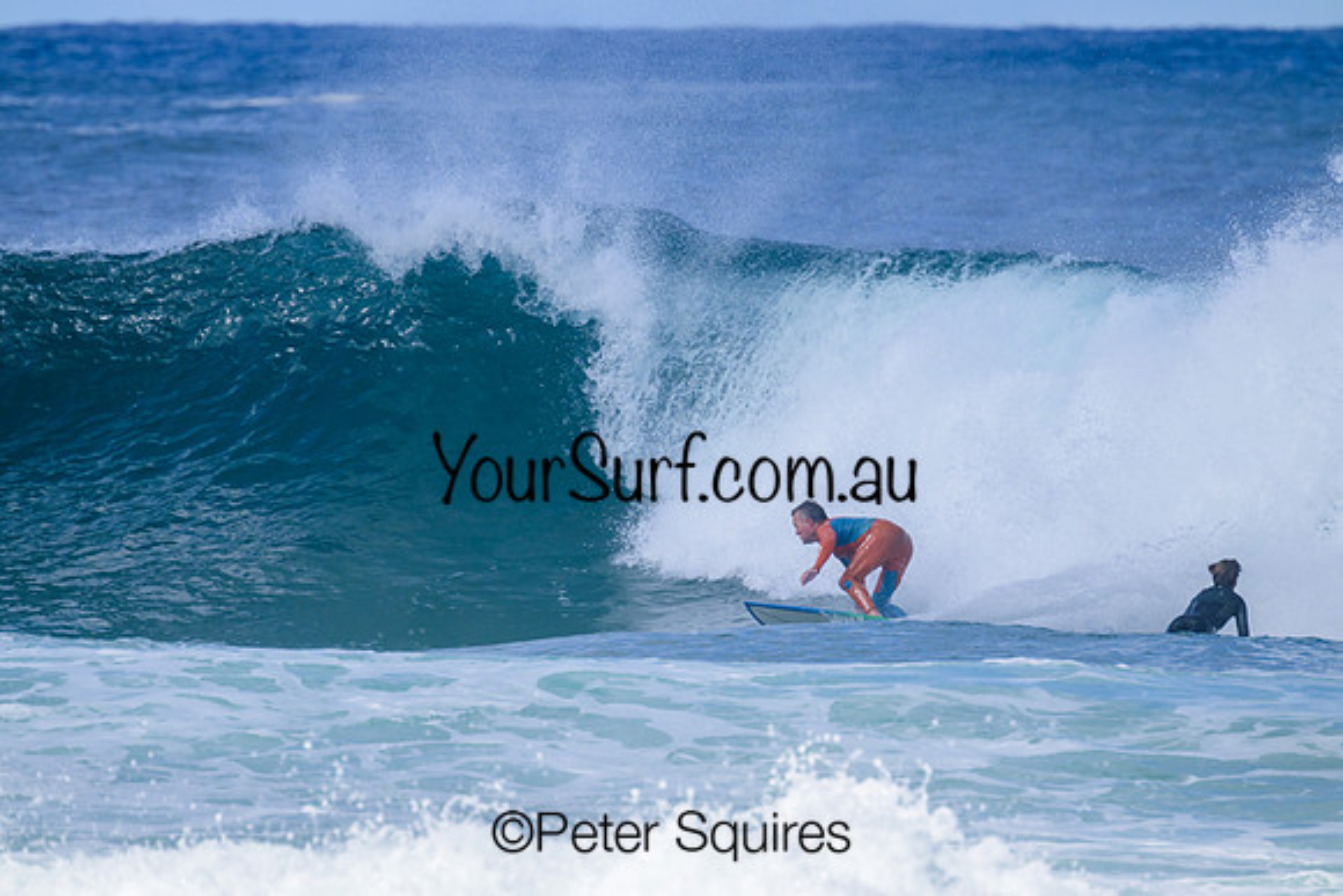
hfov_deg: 2.7
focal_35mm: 760
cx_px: 672
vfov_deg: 1.8
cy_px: 448
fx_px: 28358
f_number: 11
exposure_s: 1/2000
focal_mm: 760
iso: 800
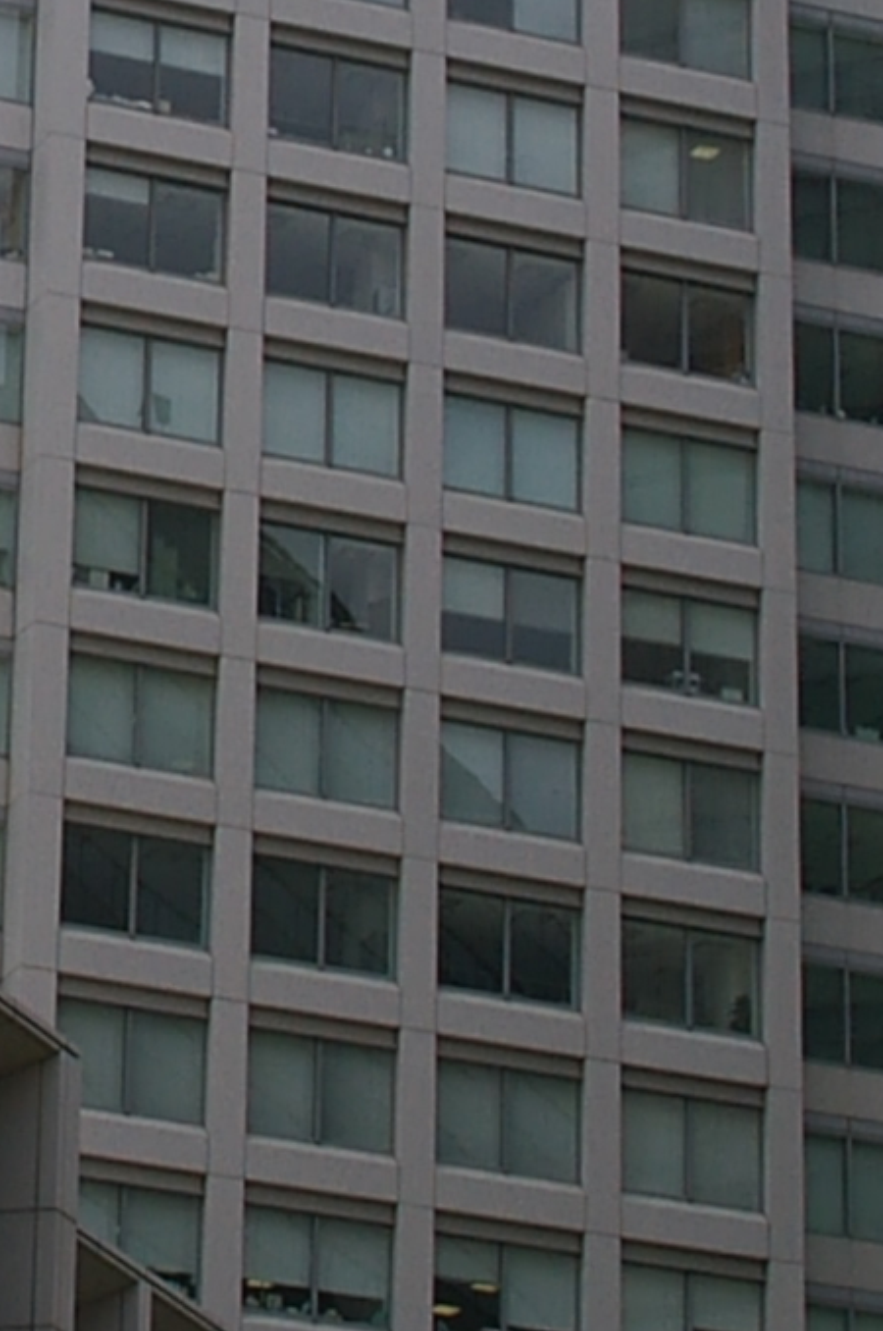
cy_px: 40
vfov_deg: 11.9
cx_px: -476
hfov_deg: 7.8
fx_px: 6310
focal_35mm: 171
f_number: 8
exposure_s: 1/500
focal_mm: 26
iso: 200
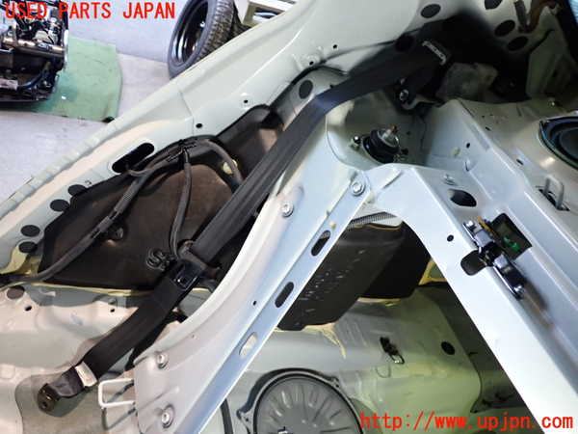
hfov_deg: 60.0
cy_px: 217
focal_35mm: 30
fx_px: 501
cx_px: 289
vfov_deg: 46.8
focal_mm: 5.4
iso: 320
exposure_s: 1/30
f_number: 2.3
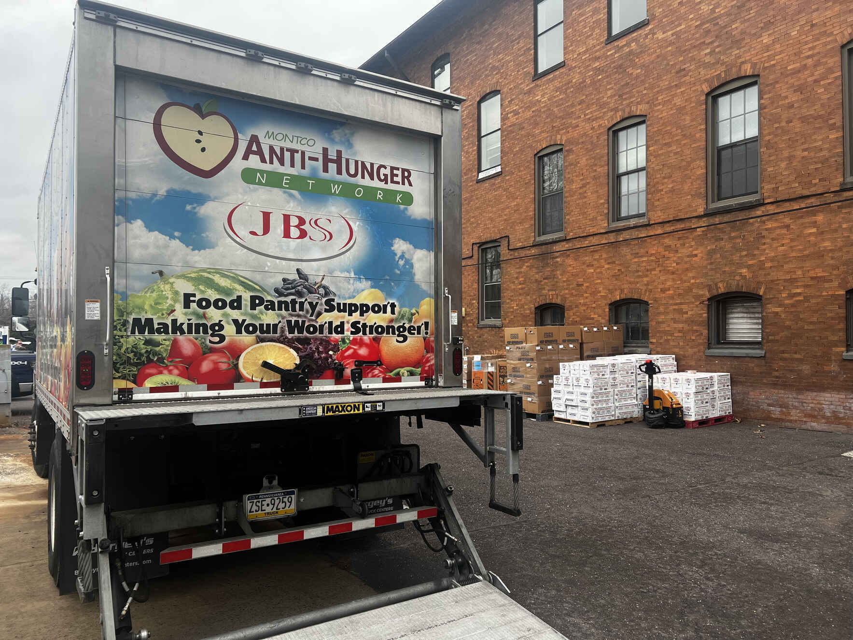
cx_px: 426
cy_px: 320
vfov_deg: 53.1
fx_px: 641
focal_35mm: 26
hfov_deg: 67.3
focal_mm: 5.7
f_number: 1.5
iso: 50
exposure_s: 1/621
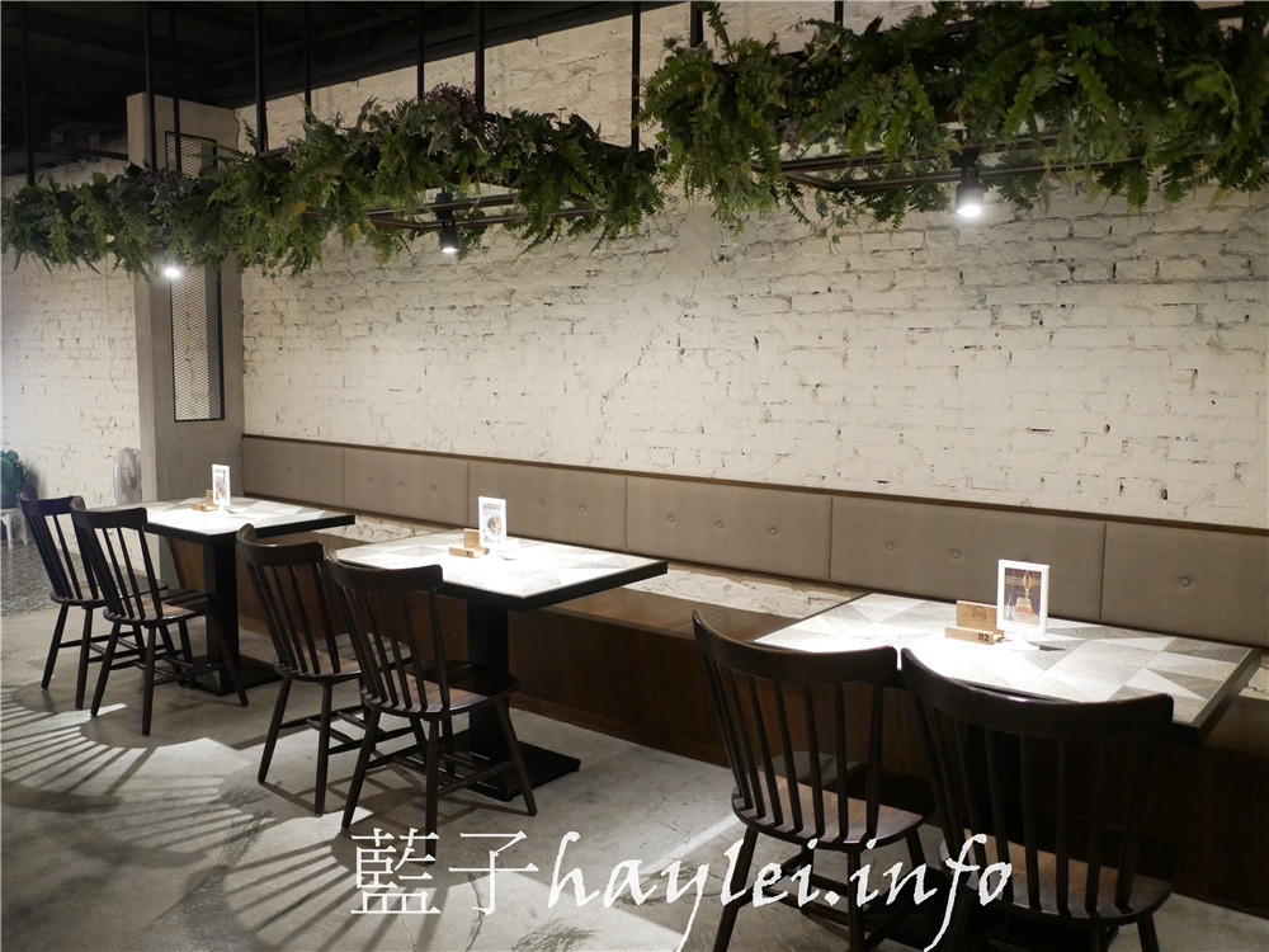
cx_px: 634
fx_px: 1100
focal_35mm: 30
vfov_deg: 46.8
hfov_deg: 60.0
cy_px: 476
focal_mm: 15
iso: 2000
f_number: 1.7
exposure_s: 1/60
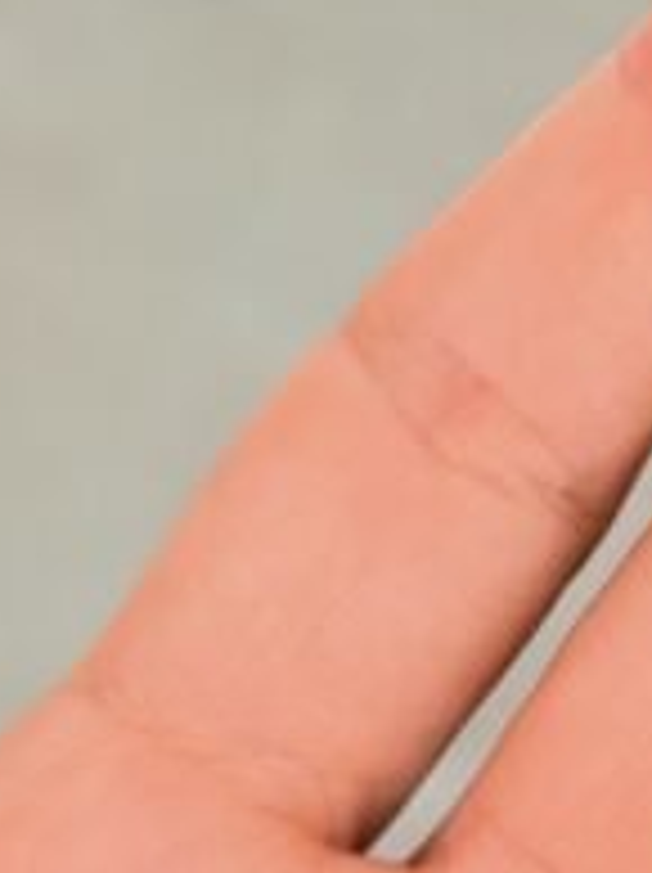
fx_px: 3574
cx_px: 823
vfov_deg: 13.9
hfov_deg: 10.2
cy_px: 655
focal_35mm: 142
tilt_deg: -55.1
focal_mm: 6.76
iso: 250
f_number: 1.78
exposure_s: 1/60
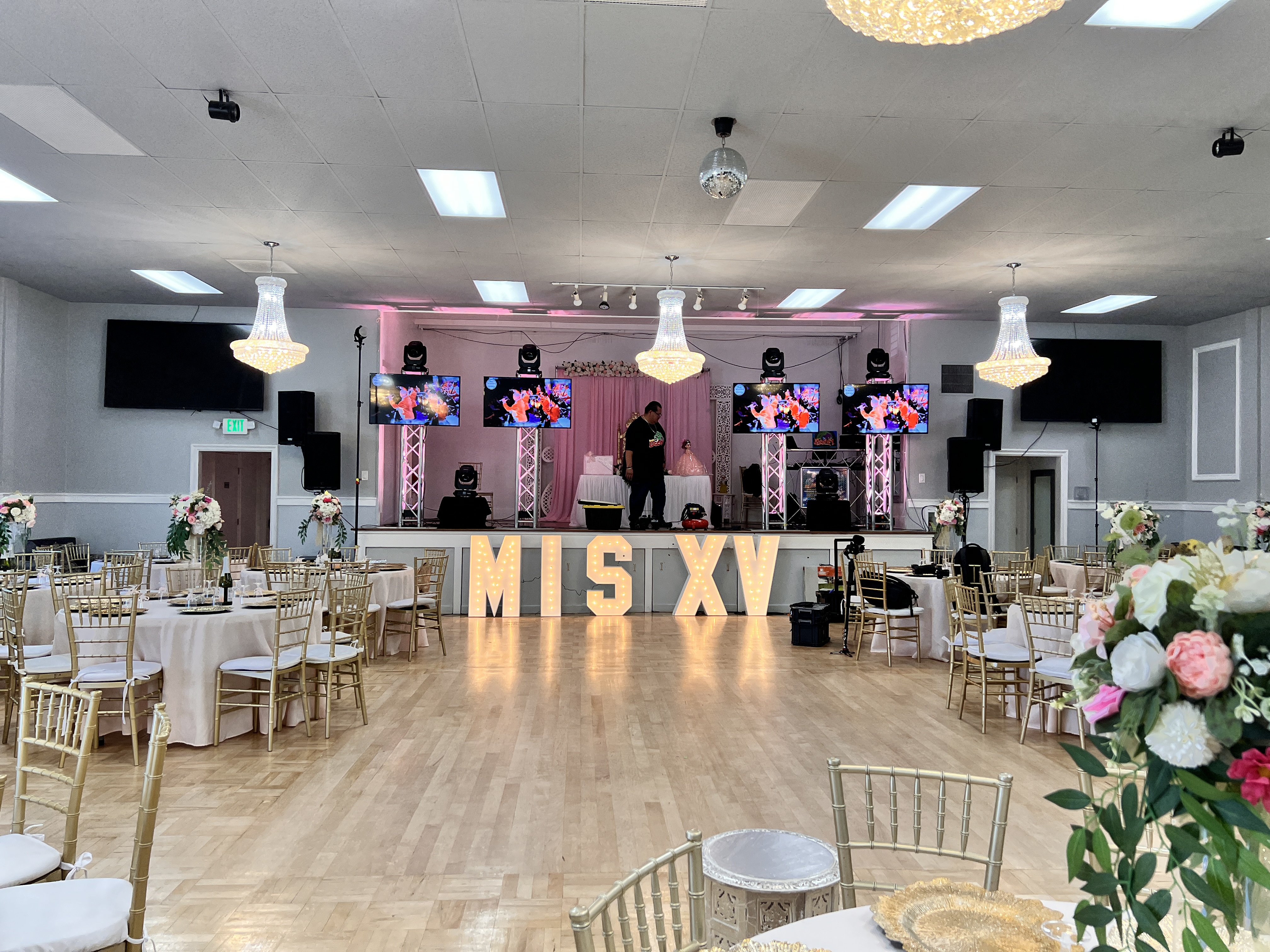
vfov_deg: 53.1
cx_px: 635
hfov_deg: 67.3
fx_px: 954
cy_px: 476
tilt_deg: +1.1
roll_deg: -0.5
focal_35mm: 26
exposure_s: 1/120
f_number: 1.5
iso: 80
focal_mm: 5.7
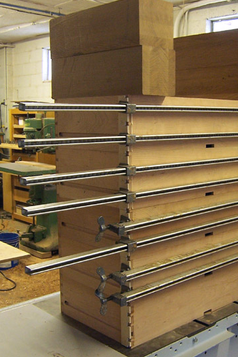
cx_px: 158
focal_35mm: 46
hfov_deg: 29.1
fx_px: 456
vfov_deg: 42.7
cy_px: 178
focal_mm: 5.5
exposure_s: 1/10
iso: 140
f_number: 3.4
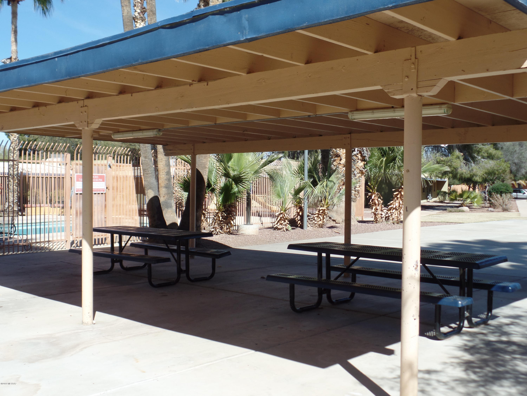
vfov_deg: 34.3
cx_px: 264
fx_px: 639
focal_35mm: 42
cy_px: 198
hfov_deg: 44.8
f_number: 3.6
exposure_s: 1/750
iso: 80
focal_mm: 7.5
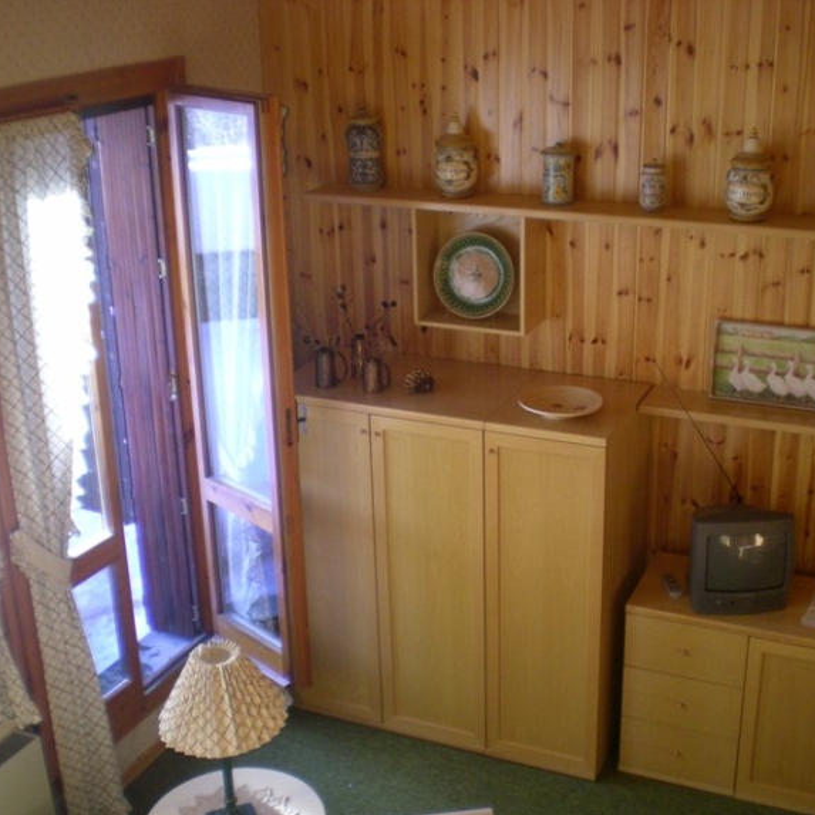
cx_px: 465
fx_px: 1199
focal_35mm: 45
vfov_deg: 37.6
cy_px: 408
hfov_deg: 37.5
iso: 200
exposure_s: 1/51.1
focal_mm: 6.3
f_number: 3.1
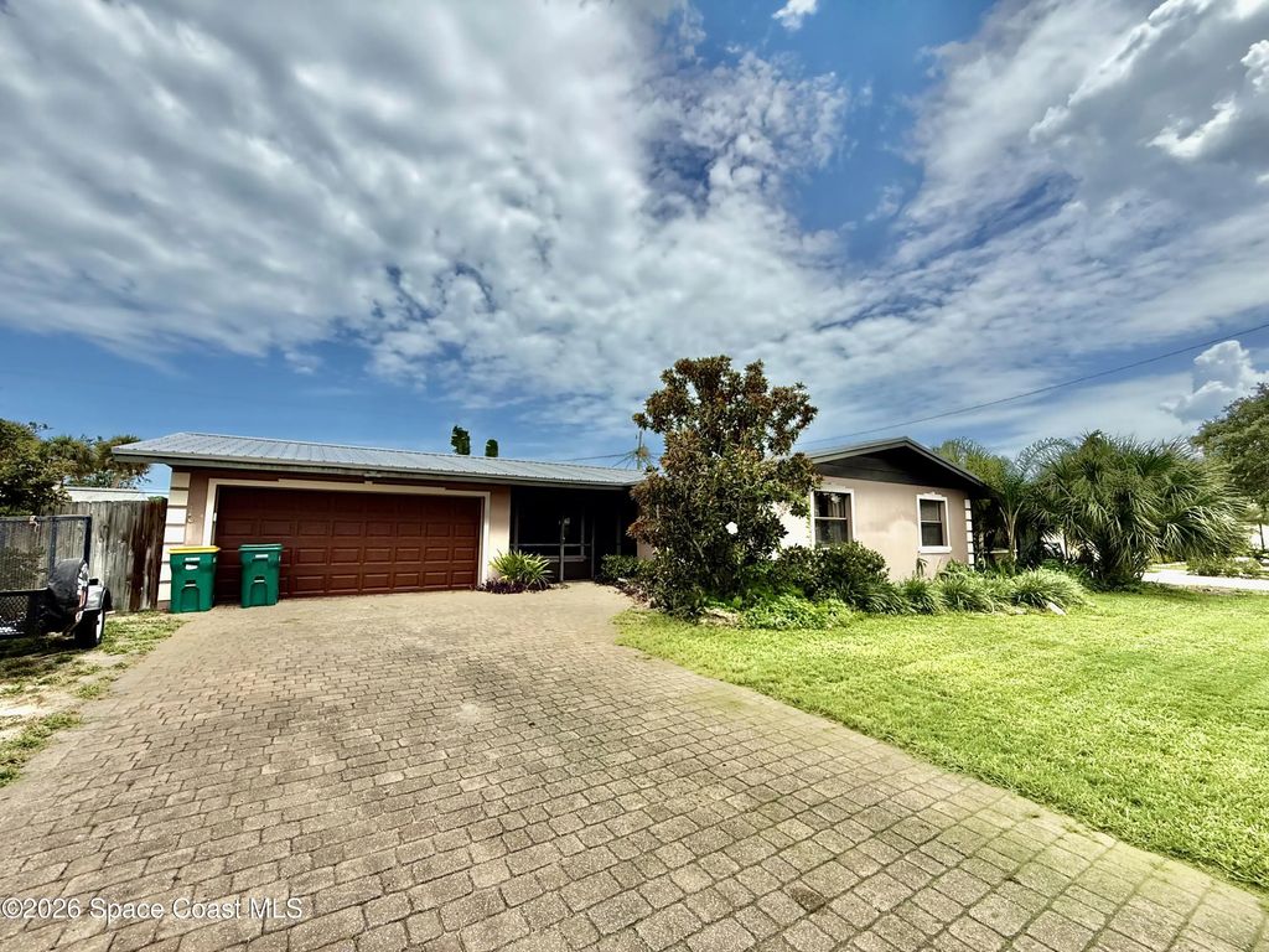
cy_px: 476
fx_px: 513
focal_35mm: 14
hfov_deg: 102.1
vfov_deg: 85.7
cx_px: 634
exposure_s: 1/1656
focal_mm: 2.22
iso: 50
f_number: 2.2
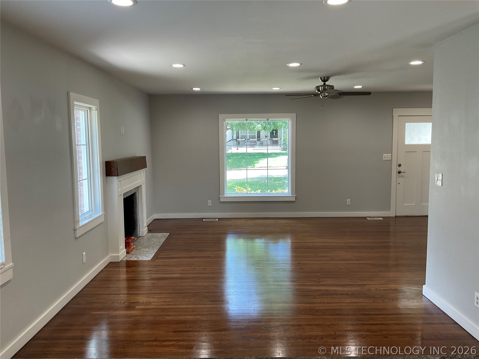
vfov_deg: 48.2
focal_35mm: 29
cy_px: 180
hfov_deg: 61.7
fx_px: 401
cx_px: 240
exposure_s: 1/60
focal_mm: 3
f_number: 1.8
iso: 40
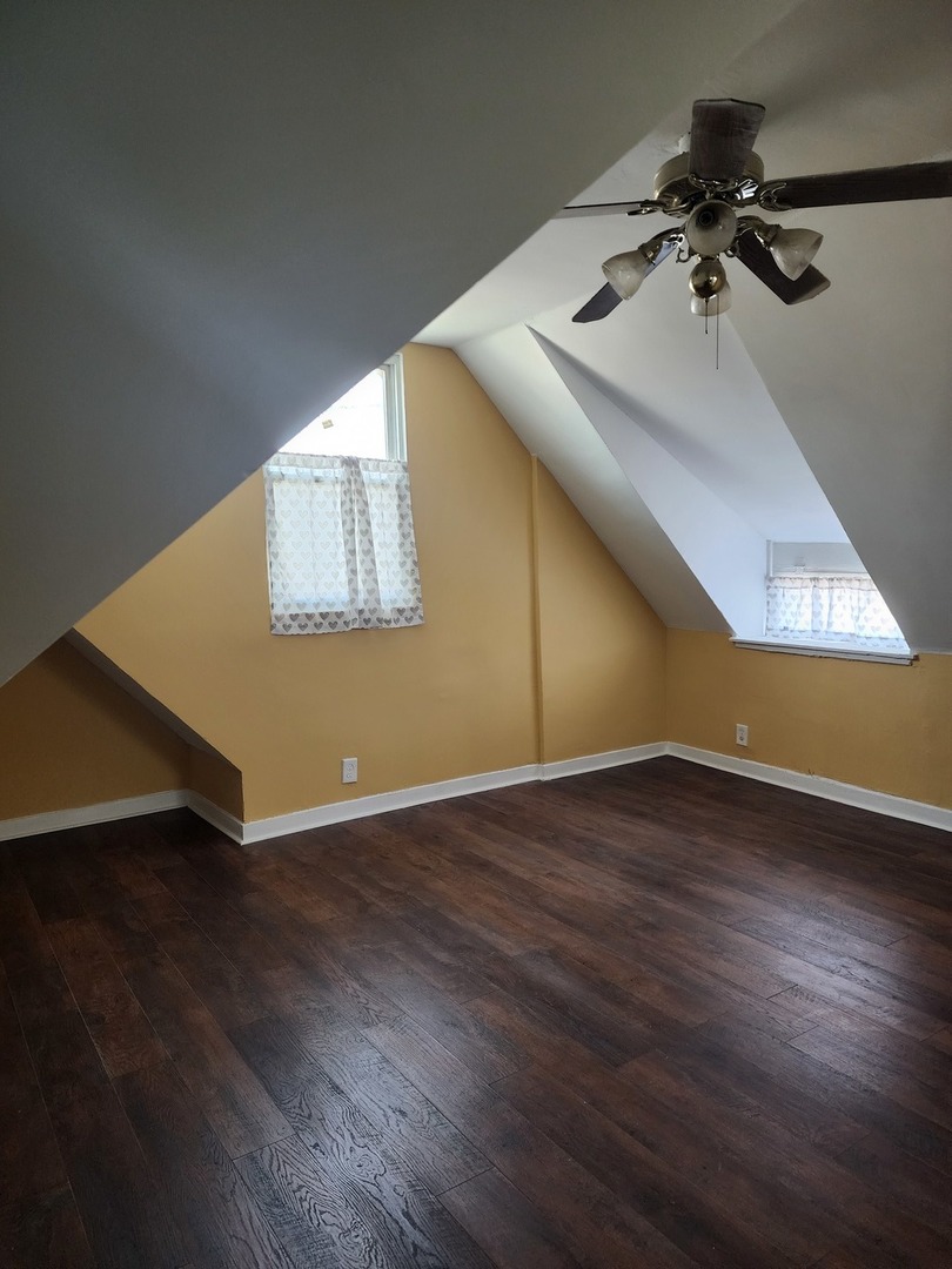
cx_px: 476
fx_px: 843
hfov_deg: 58.9
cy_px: 634
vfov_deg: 73.9
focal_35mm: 23
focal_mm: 6.4
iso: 400
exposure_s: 1/120
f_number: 1.8
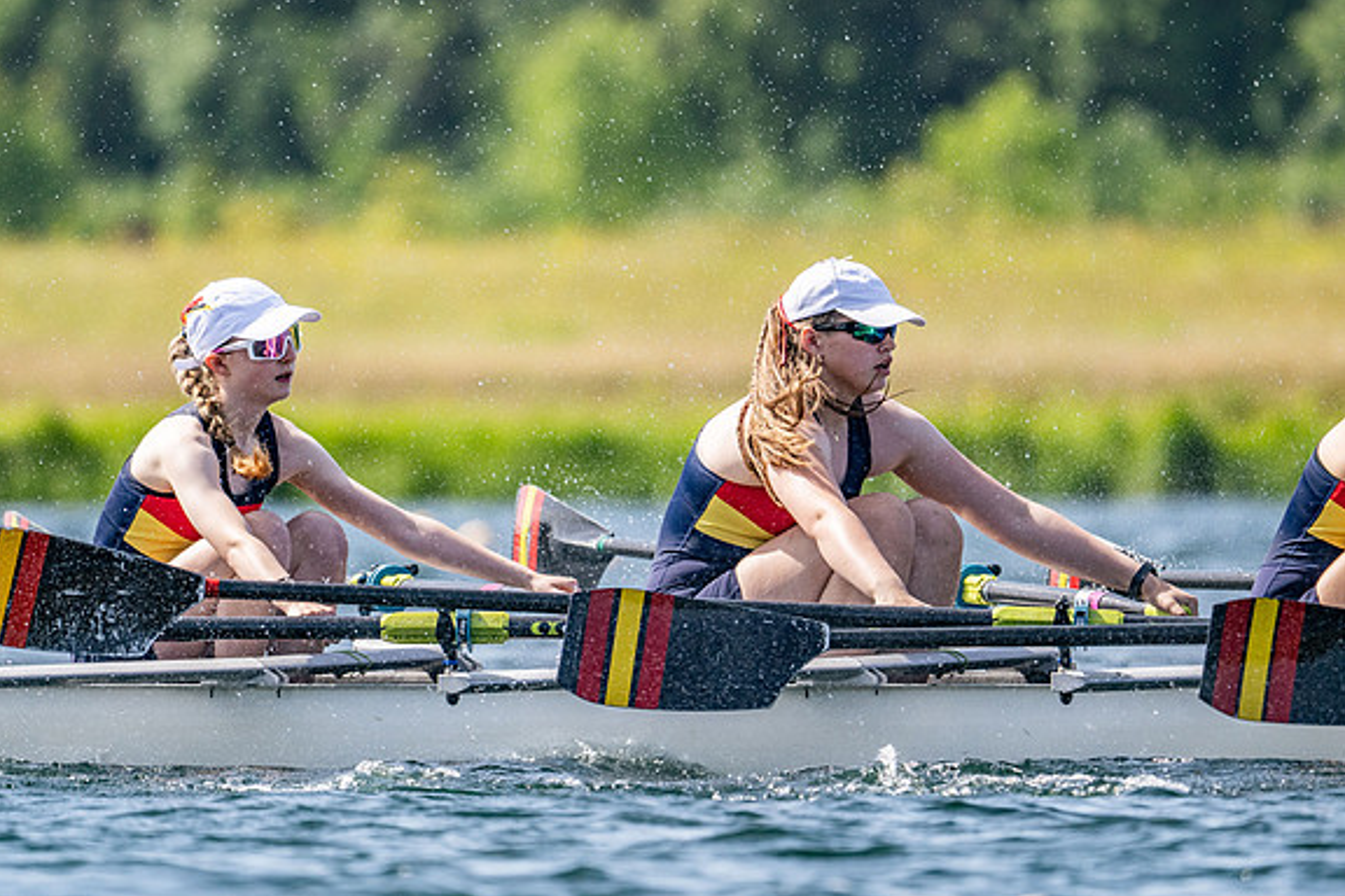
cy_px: 448
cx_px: 670
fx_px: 22564
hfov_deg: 3.4
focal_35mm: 604
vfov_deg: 2.3
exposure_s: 1/2500
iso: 280
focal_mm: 400
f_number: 4.5
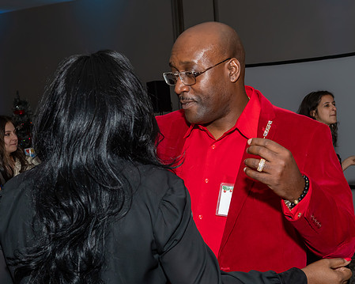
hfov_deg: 25.4
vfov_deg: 20.4
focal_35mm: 75
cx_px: 194
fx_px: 788
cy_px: 153
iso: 400
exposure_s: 1/250
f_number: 6.3
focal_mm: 32
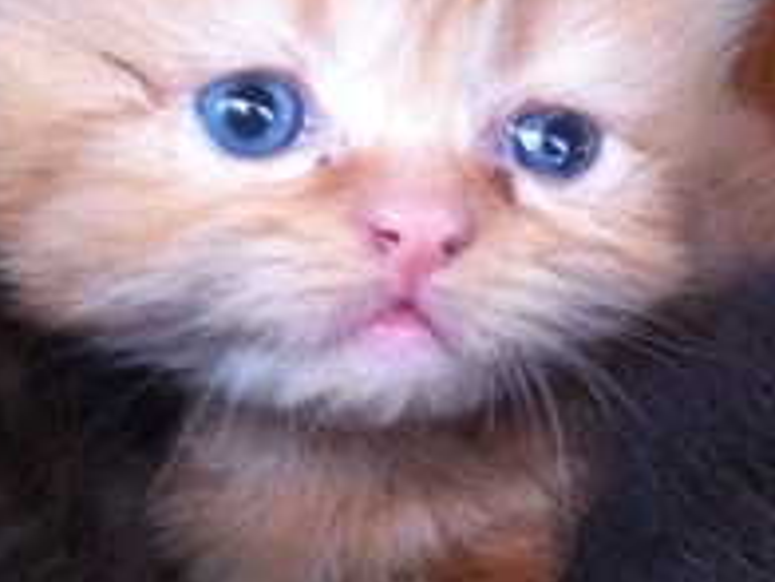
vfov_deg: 16.6
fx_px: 1993
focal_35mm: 89
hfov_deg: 22.0
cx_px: 376
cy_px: 283
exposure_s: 1/15
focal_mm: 3.85
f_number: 2.8
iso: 640
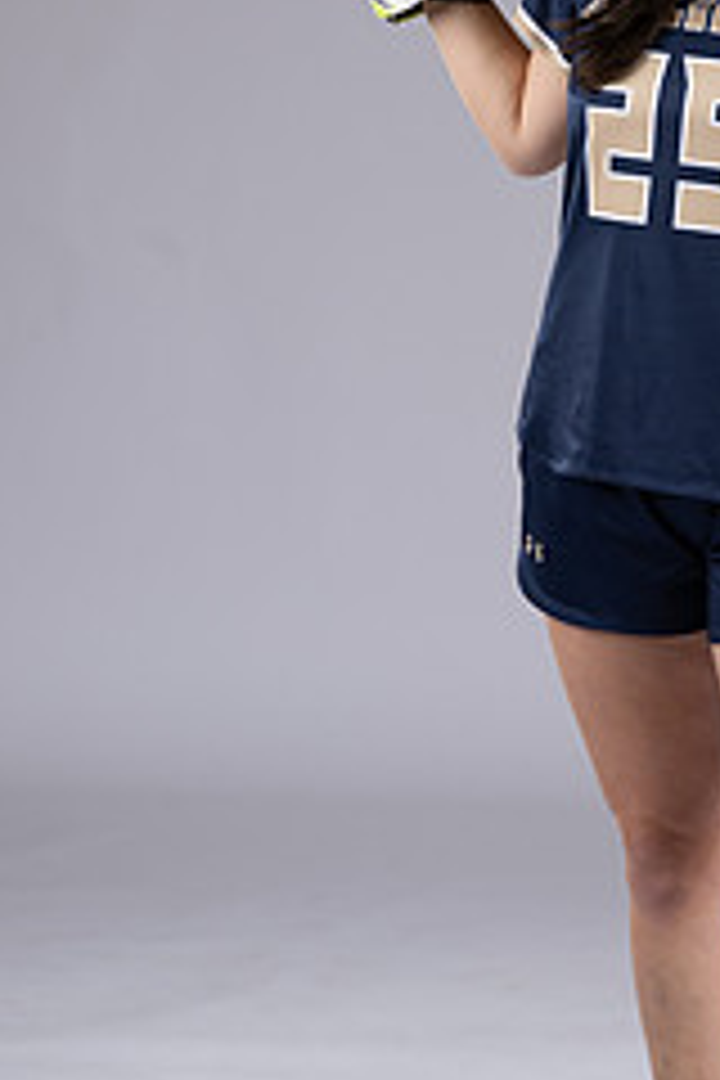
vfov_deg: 11.0
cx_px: 666
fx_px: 5580
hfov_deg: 7.4
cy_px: 310
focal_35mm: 186
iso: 250
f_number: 7.1
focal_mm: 99
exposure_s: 1/200
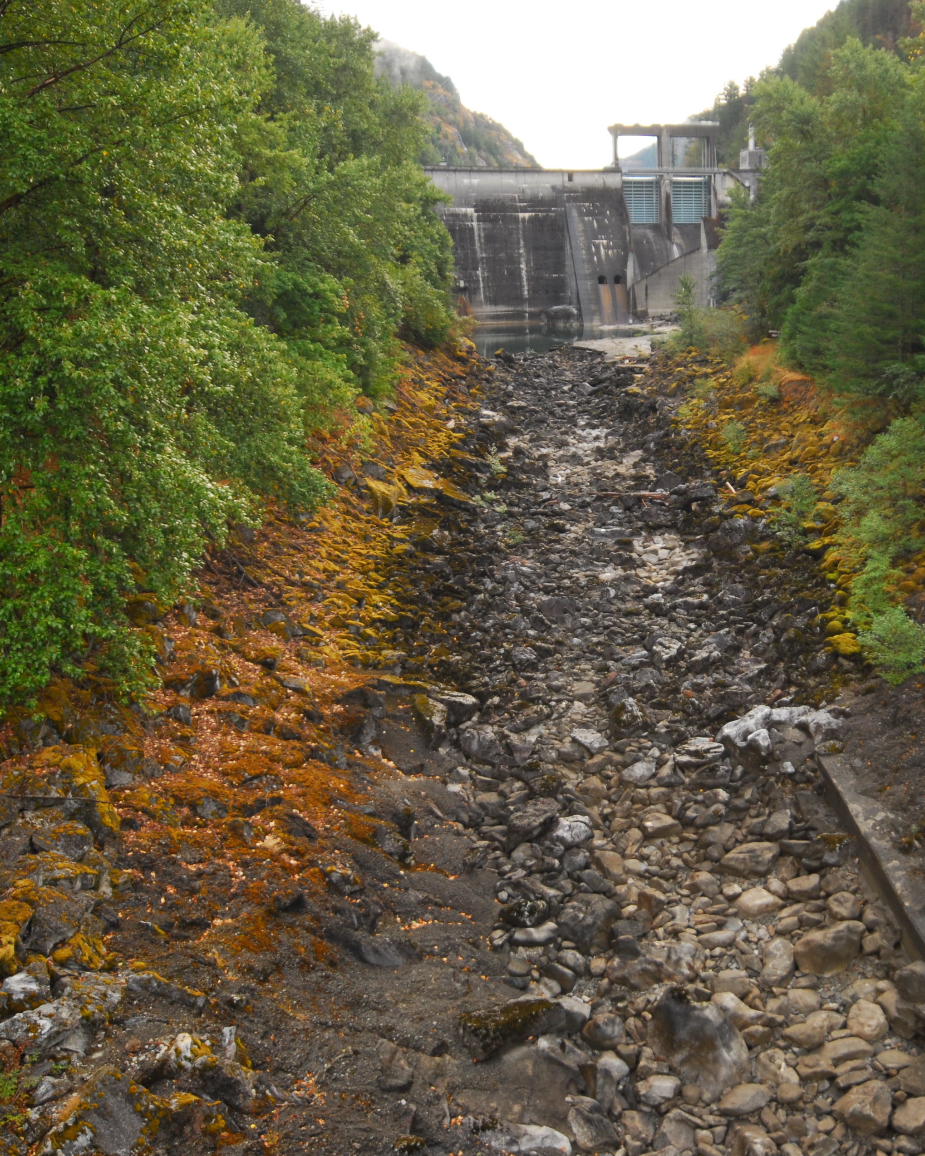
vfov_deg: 58.8
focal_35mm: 30
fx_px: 1026
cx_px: 660
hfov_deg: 47.2
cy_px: 568
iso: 200
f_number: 2.8
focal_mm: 14
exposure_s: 1/160
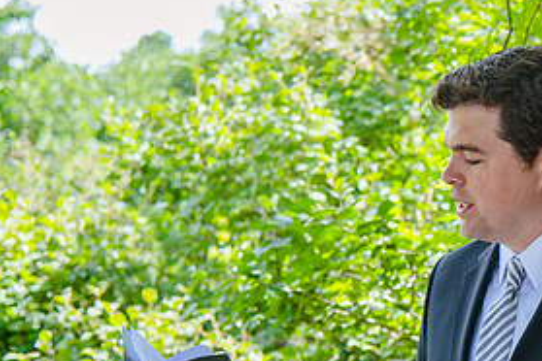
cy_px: 236
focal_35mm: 132
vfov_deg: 10.4
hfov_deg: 15.2
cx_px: 557
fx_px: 1987
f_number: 4
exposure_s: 1/200
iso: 200
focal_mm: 55
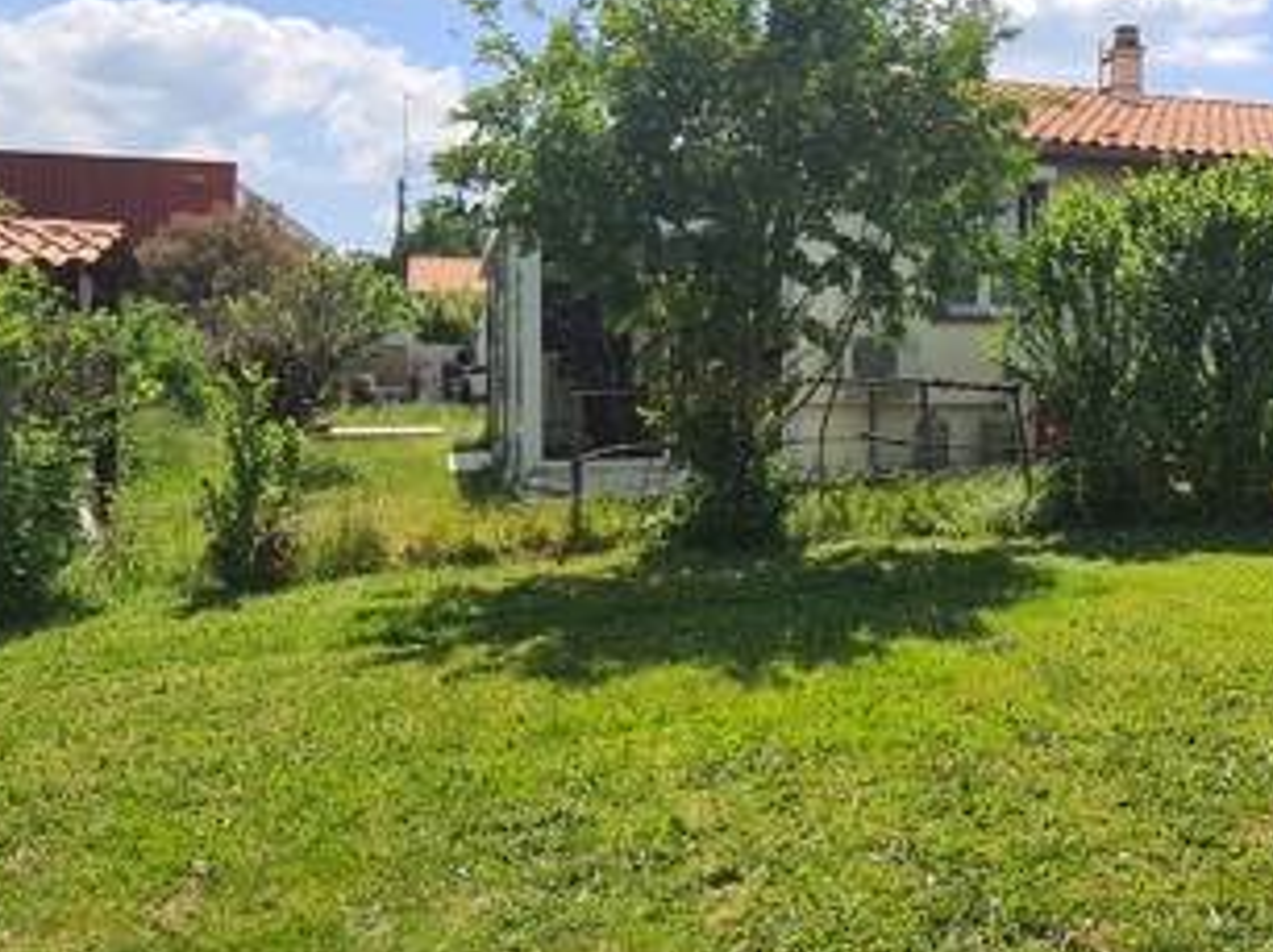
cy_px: 382
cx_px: 1003
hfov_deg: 51.0
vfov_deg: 41.6
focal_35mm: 34
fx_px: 1249
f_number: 2.2
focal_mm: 2.2
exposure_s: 1/2080
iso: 50
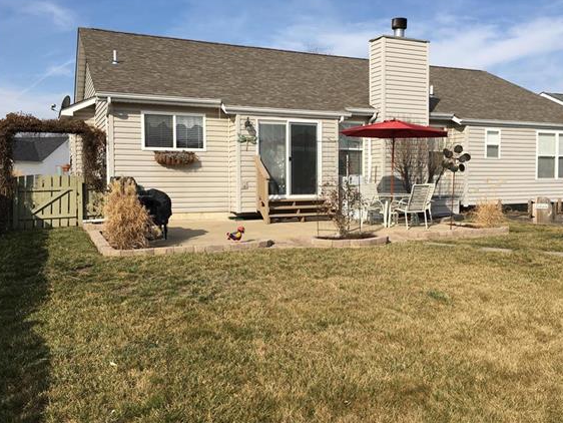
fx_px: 537
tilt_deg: -2.3
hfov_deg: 55.2
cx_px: 311
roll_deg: +0.6
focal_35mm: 33
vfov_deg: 43.0
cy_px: 199
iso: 25
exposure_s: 1/1972
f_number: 2.2
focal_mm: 4.15
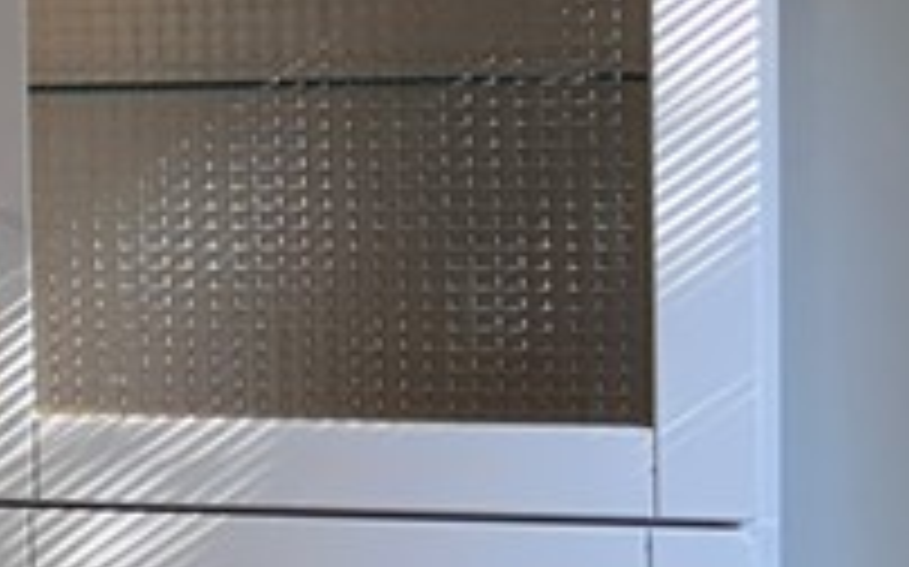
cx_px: -1278
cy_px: 86
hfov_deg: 12.6
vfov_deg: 10.1
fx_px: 3194
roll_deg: +0.7
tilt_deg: -1.9
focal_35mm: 129
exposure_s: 1/120
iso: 200
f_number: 1.78
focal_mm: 6.76
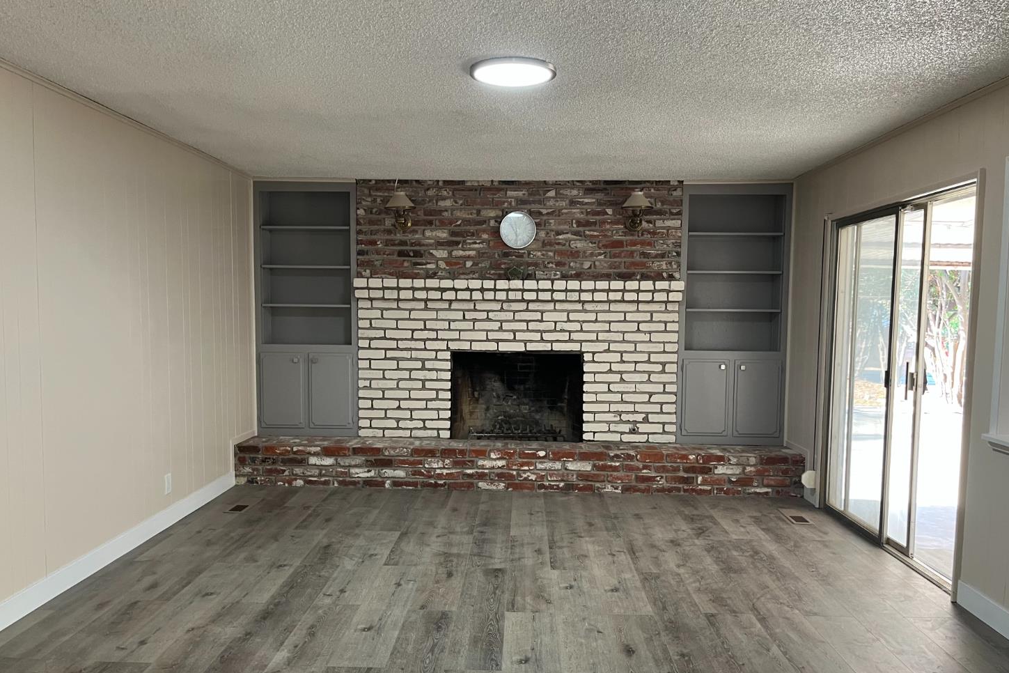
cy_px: 378
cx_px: 499
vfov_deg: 46.3
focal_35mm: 28
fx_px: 785
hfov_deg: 65.5
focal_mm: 5.1
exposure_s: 1/60
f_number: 1.6
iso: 160
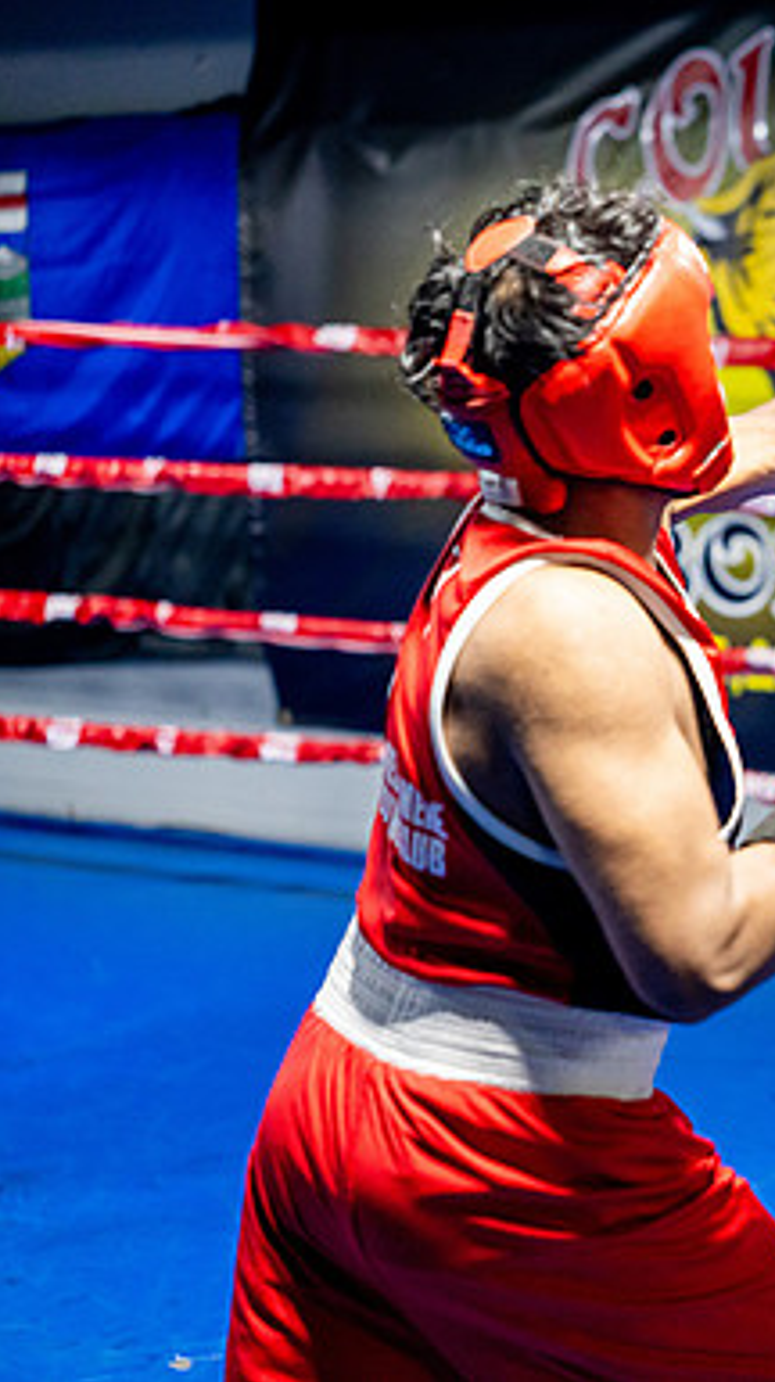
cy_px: 691
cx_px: 915
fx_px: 2892
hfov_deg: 14.8
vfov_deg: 26.9
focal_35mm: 79
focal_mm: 50
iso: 4000
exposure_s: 1/800
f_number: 2
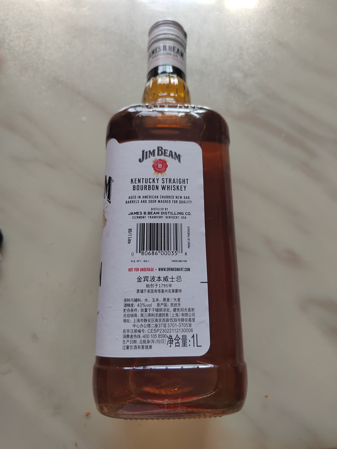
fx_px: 299
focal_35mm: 23
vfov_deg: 73.9
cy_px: 224
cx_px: 168
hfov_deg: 58.9
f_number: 1.9
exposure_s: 1/120
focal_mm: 5.52
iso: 2538
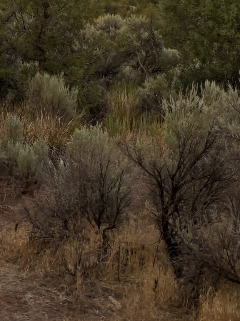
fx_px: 740
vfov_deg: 20.8
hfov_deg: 18.1
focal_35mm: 80
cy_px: -160
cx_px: 22
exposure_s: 1/121
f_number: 1.6
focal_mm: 5.96
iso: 32
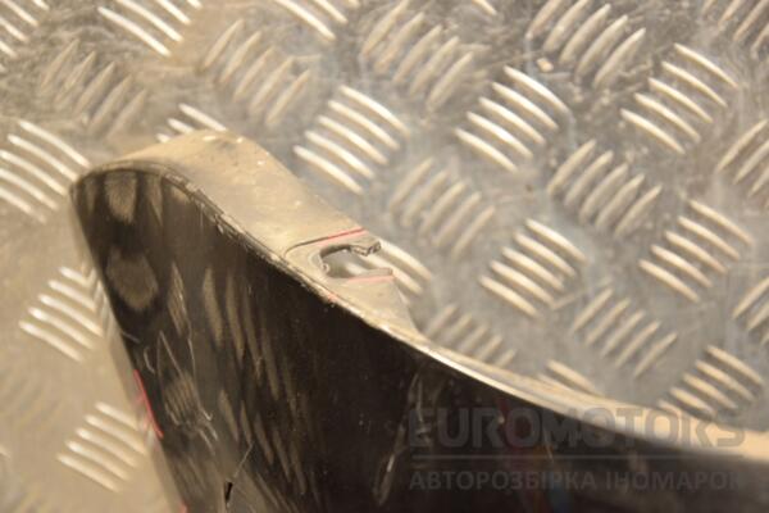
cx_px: 384
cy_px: 256
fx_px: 2403
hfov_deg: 18.2
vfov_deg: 12.2
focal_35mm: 112
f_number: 5.3
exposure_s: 1/125
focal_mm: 75
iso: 800
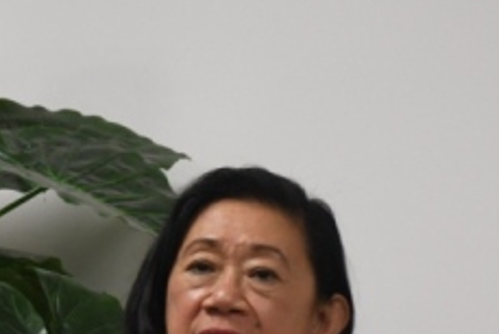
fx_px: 4868
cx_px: 114
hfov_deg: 5.9
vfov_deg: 3.9
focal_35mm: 351
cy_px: 354
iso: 1600
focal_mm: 75
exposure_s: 1/80
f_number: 5
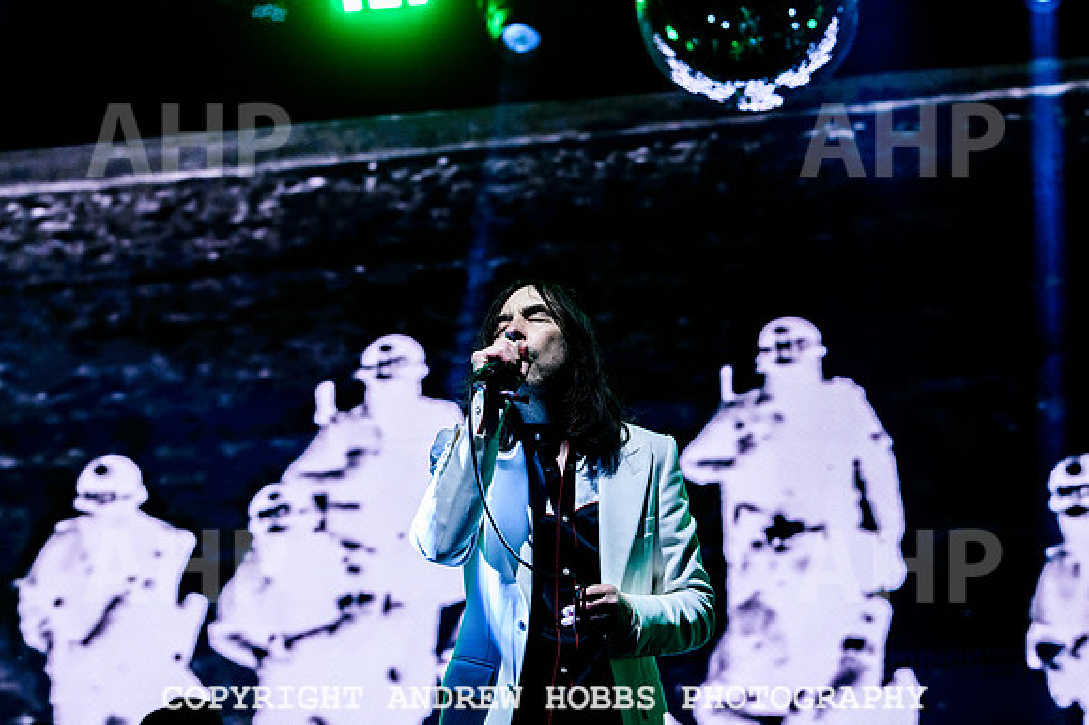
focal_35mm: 98
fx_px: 2964
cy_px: 362
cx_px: 544
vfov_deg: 13.9
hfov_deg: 20.8
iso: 3200
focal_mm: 98
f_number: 5.6
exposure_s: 1/1600
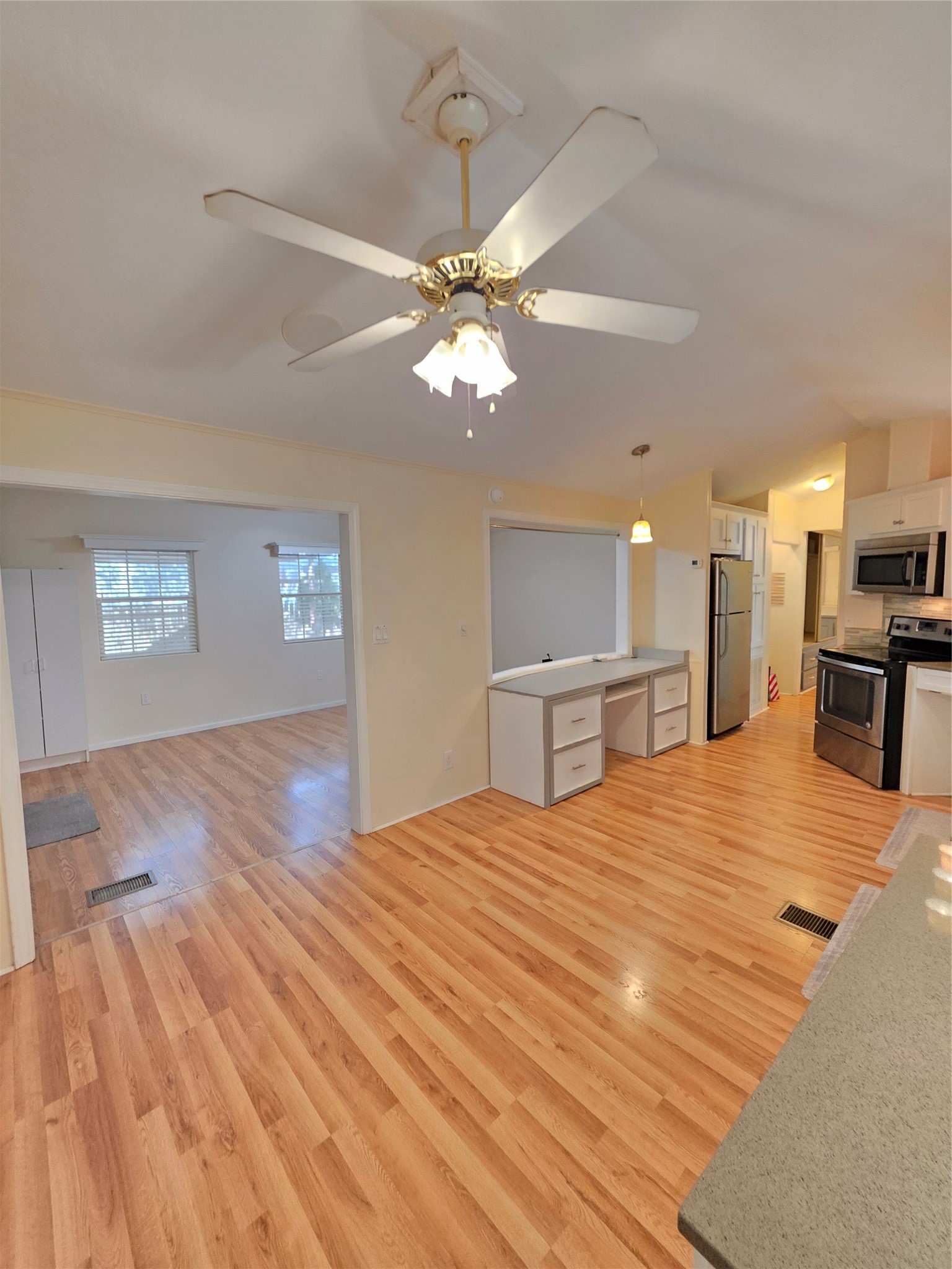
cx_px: 476
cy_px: 634
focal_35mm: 13
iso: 1000
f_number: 1.9
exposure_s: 1/60
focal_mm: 2.2
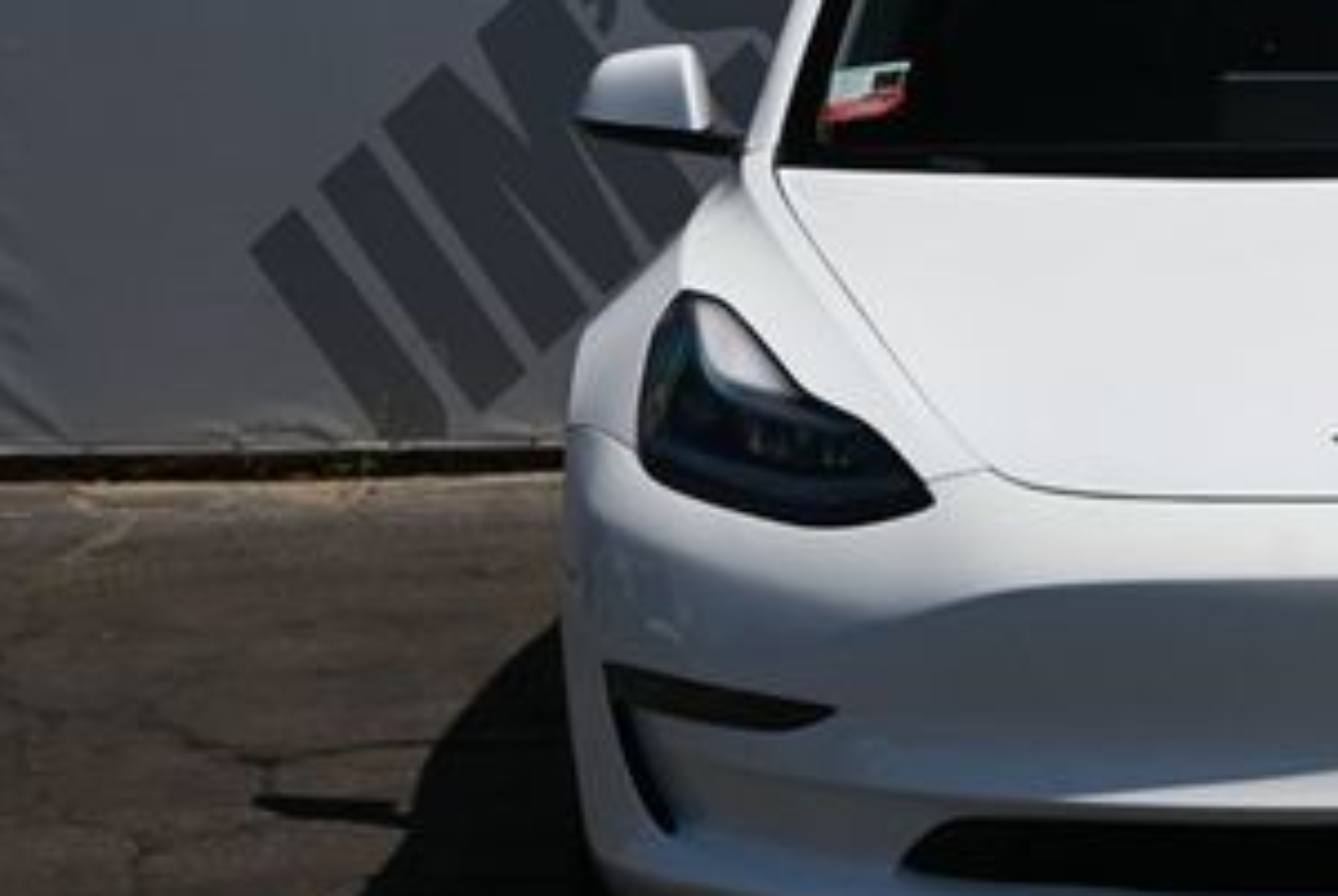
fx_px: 4764
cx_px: 1387
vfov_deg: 10.7
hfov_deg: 15.6
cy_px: 270
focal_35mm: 128
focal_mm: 40
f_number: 7.1
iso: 100
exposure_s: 1/400
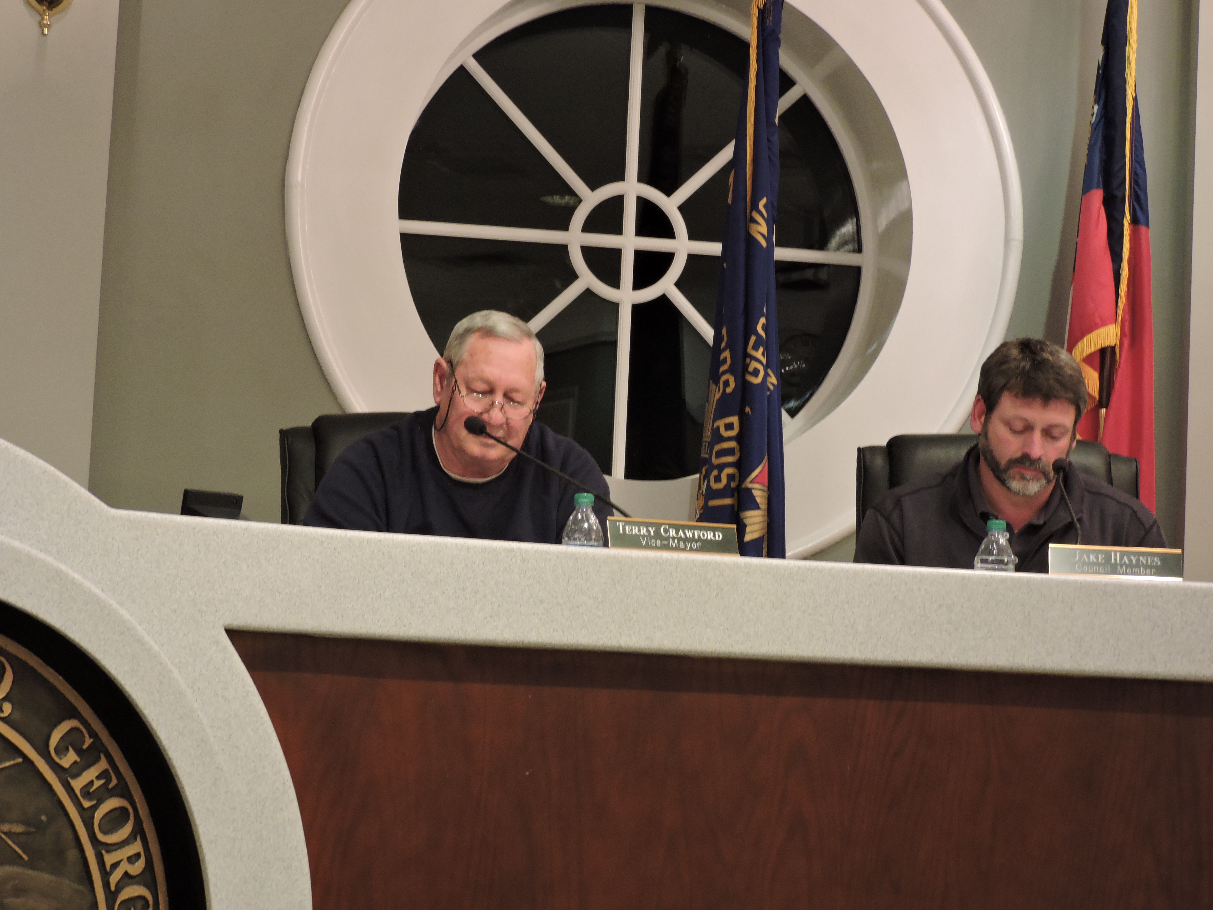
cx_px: 606
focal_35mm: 85
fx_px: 2979
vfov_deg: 17.4
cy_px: 455
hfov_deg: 23.0
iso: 400
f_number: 4
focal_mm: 15.2
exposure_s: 1/30
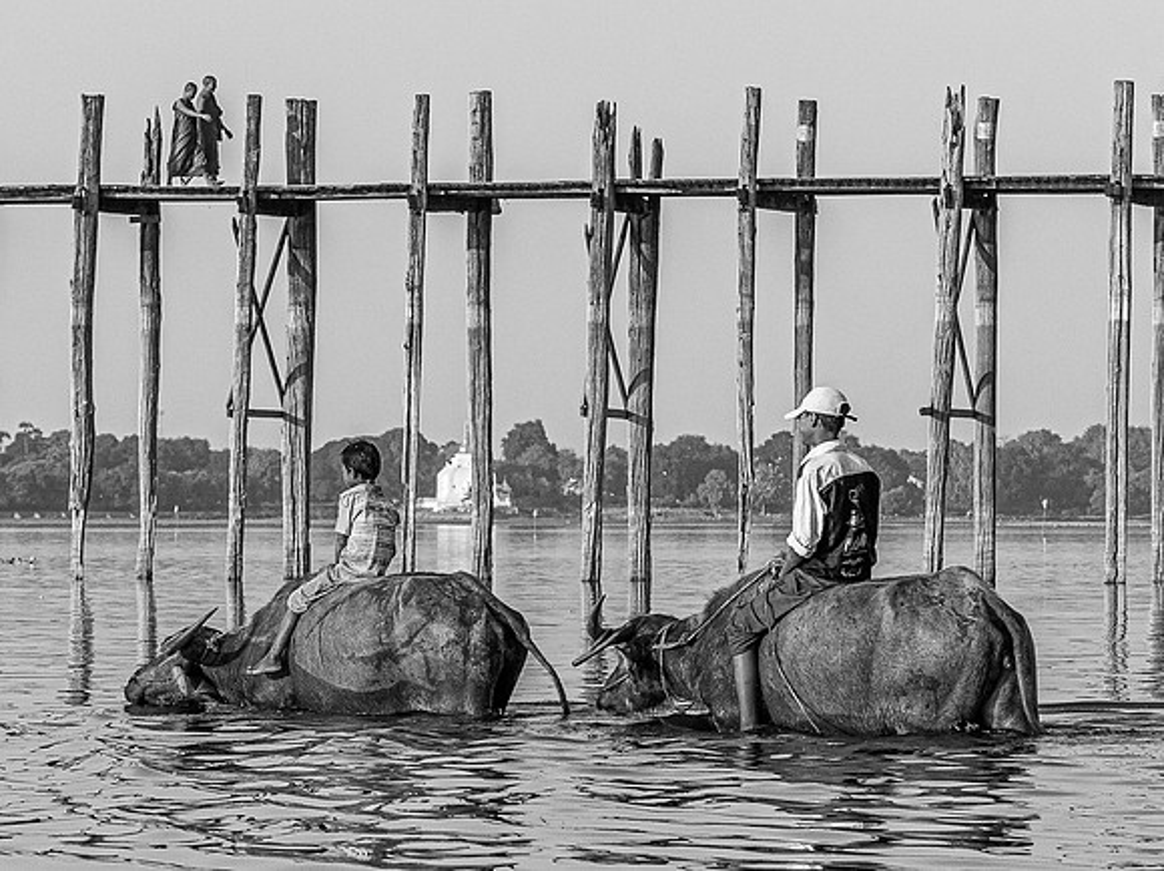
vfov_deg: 6.6
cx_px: 189
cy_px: 513
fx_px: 7578
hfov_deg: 8.8
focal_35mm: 226
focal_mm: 140
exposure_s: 1/800
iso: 800
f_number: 11
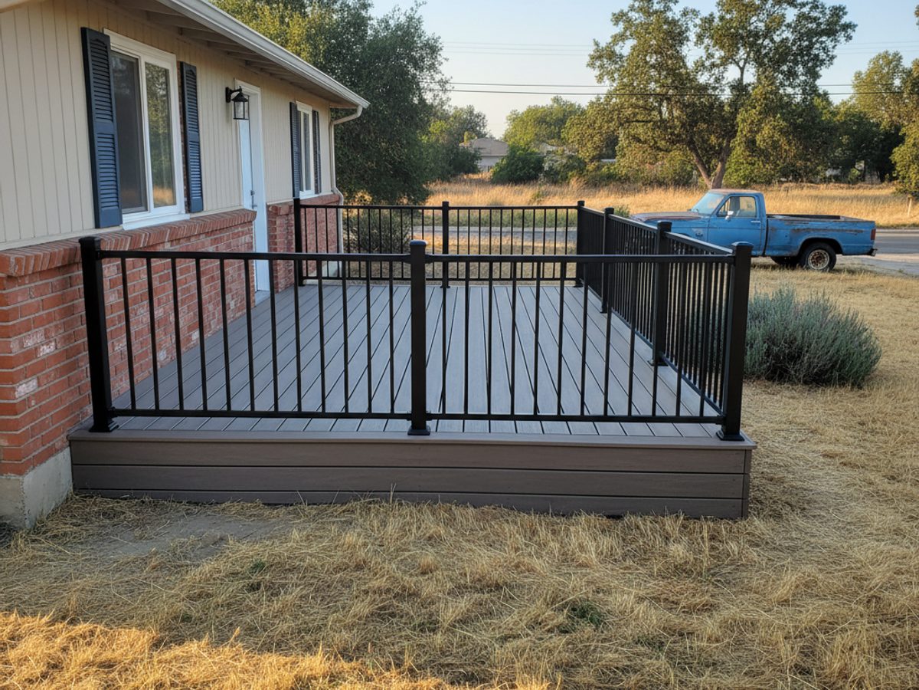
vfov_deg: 53.1
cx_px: 460
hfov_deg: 67.3
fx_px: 690
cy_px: 345
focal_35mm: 26
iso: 1248
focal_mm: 5.7
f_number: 1.6
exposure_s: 1/628
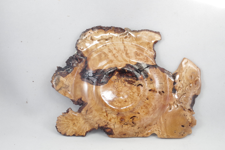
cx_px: 128
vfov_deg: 20.1
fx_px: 422
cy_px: 77
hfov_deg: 29.8
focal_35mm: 68
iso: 500
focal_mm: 39
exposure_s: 1/4
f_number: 29
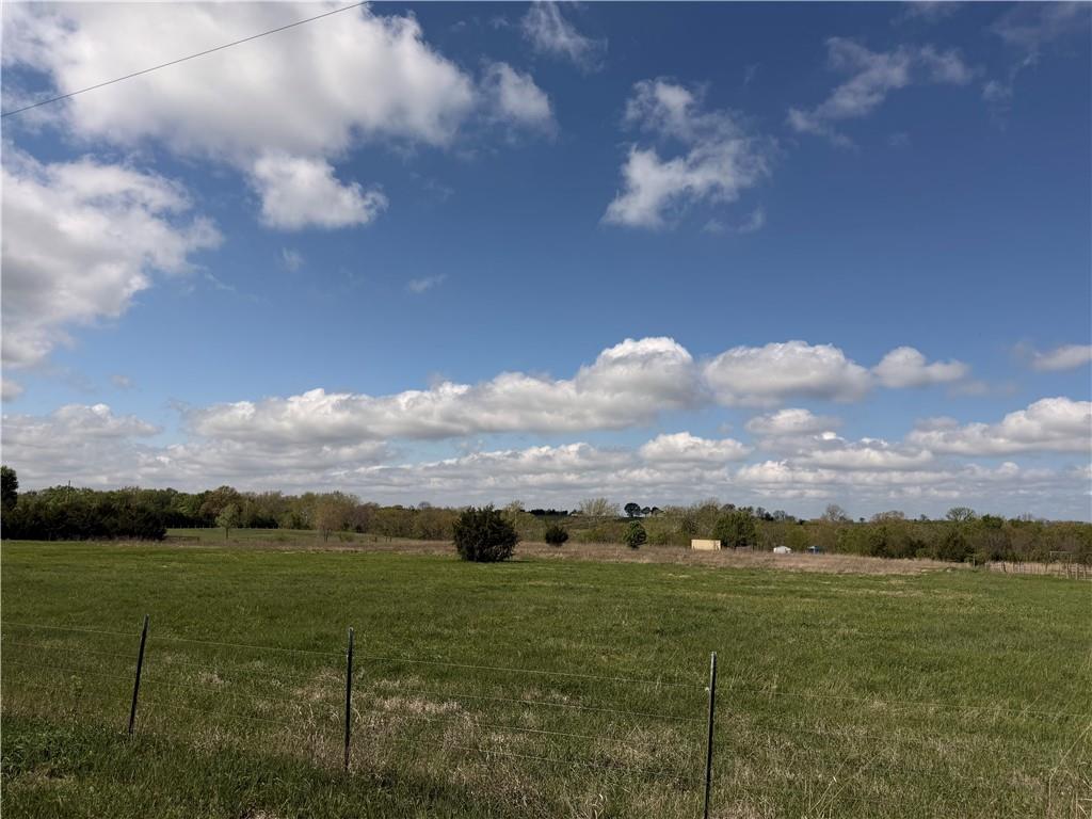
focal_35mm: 24
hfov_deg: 71.6
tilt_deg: +7.4
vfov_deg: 56.8
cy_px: 410
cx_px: 546
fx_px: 757
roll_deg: -1.8
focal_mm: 6.76
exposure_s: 1/9091
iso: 80
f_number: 1.78
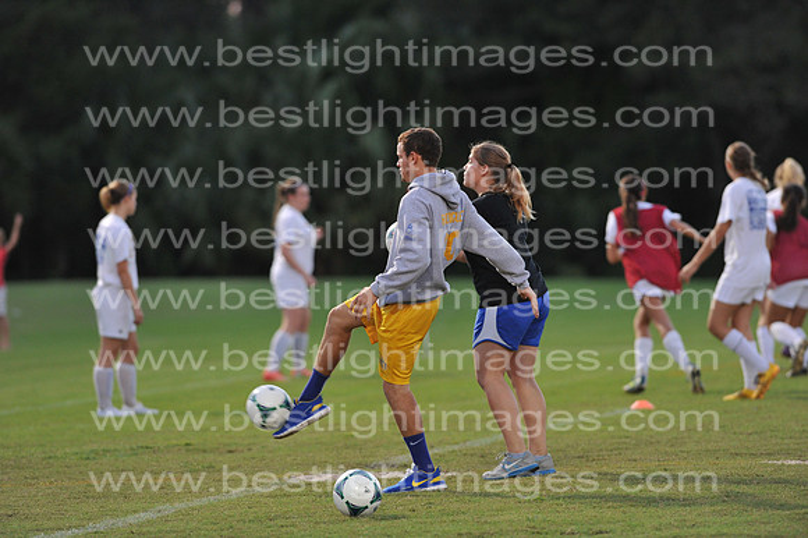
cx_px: 404
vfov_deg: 4.6
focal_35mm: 300
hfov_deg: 6.9
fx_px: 6729
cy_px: 269
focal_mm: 300
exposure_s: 1/500
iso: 2000
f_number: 4
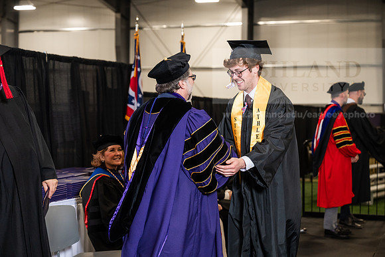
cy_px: 128
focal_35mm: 70
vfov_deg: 19.5
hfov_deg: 28.8
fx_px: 749
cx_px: 192
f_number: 4
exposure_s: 1/200
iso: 1250
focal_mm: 70
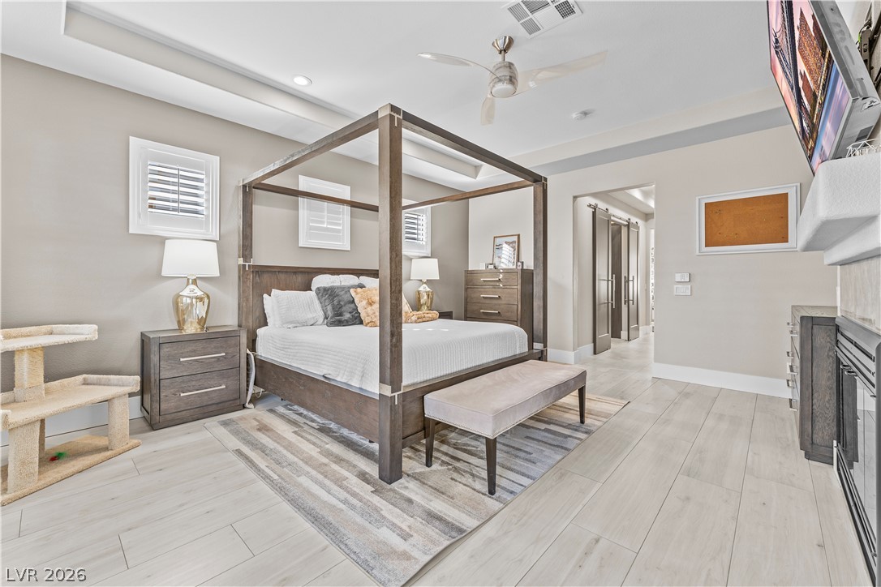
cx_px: 440
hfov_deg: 104.3
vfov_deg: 81.2
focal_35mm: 14
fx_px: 343
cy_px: 294
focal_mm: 14
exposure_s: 1/1.25
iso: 100
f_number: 7.1
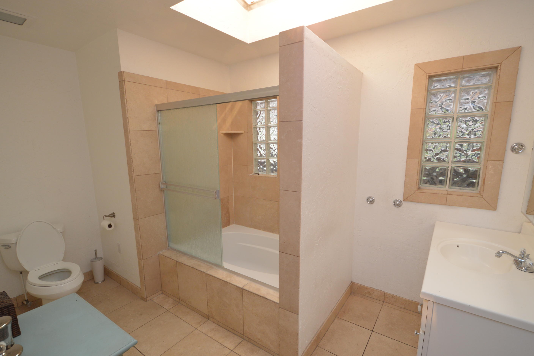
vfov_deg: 73.7
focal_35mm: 16
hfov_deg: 96.7
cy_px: 189
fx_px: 237
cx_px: 263
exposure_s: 1/80
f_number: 4.5
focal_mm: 10
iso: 400
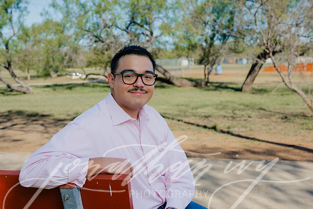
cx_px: 156
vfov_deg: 27.0
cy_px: 104
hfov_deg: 39.6
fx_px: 435
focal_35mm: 50
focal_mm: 50
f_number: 7.1
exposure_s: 1/200
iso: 100
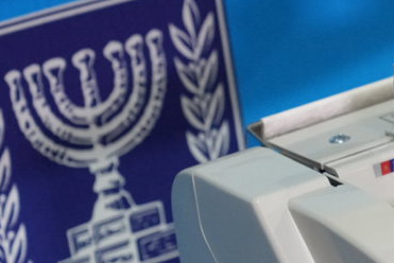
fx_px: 2892
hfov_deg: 7.7
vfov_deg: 5.2
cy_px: 341
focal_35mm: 264
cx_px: 507
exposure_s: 1/125
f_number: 5
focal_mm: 70
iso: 2500
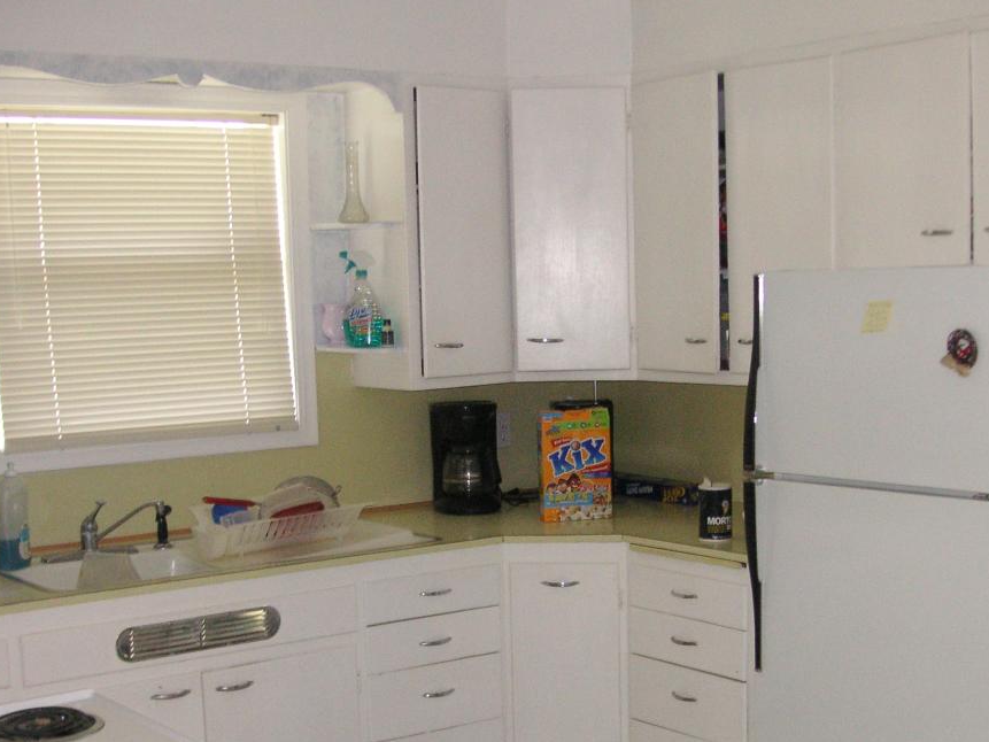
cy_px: 542
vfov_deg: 26.3
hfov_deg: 34.9
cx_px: 538
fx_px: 1572
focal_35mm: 55
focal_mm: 6.1
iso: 160
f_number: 2.8
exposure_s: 1/45
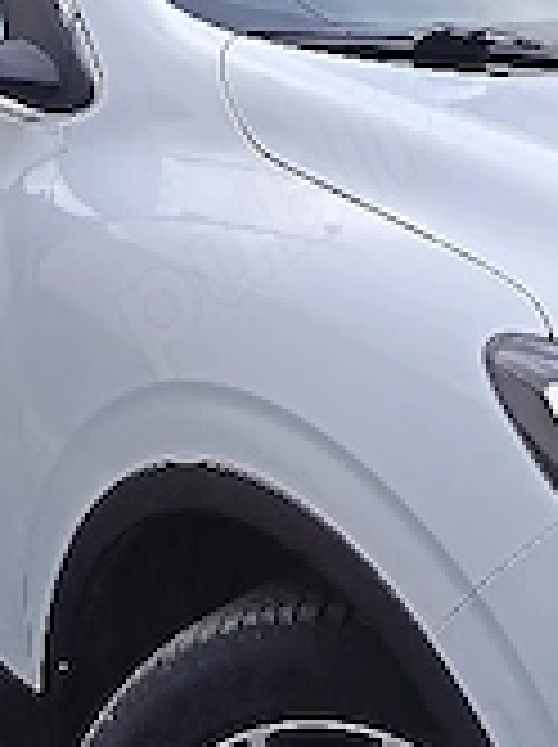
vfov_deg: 17.0
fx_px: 2500
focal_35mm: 116
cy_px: 243
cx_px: 580
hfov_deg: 12.6
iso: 500
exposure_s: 1/100
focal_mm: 5.25
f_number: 1.75
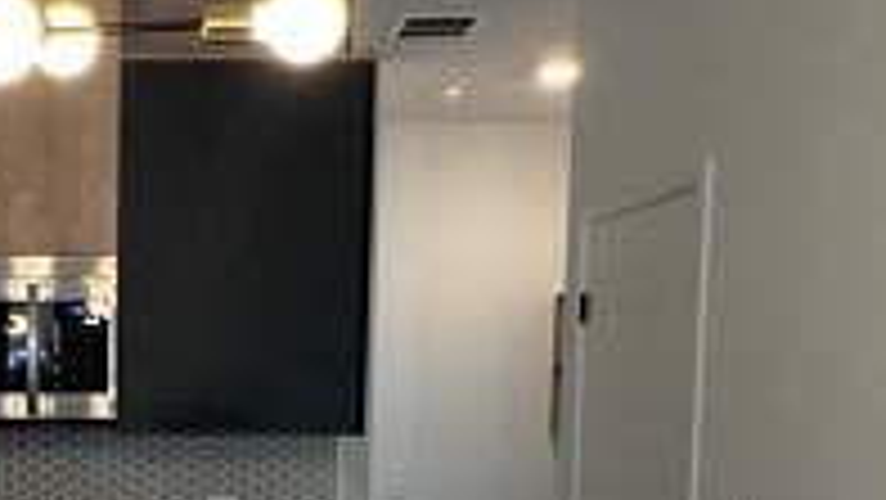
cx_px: 9
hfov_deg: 31.4
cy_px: 586
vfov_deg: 18.5
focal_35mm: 62
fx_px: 1457
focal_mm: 2.22
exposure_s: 1/120
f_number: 2.2
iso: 250
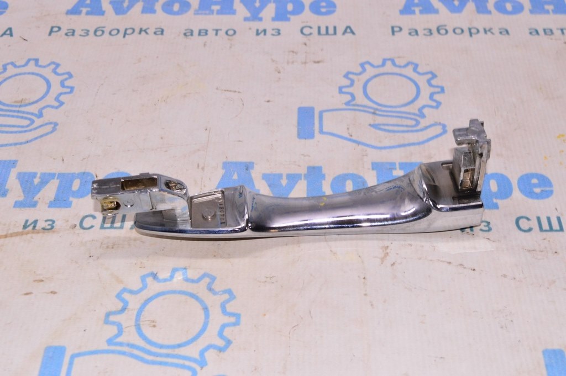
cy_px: 188
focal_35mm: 57
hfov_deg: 35.1
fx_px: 895
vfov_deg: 23.7
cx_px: 283
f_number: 8
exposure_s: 1/160
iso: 1600
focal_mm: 38
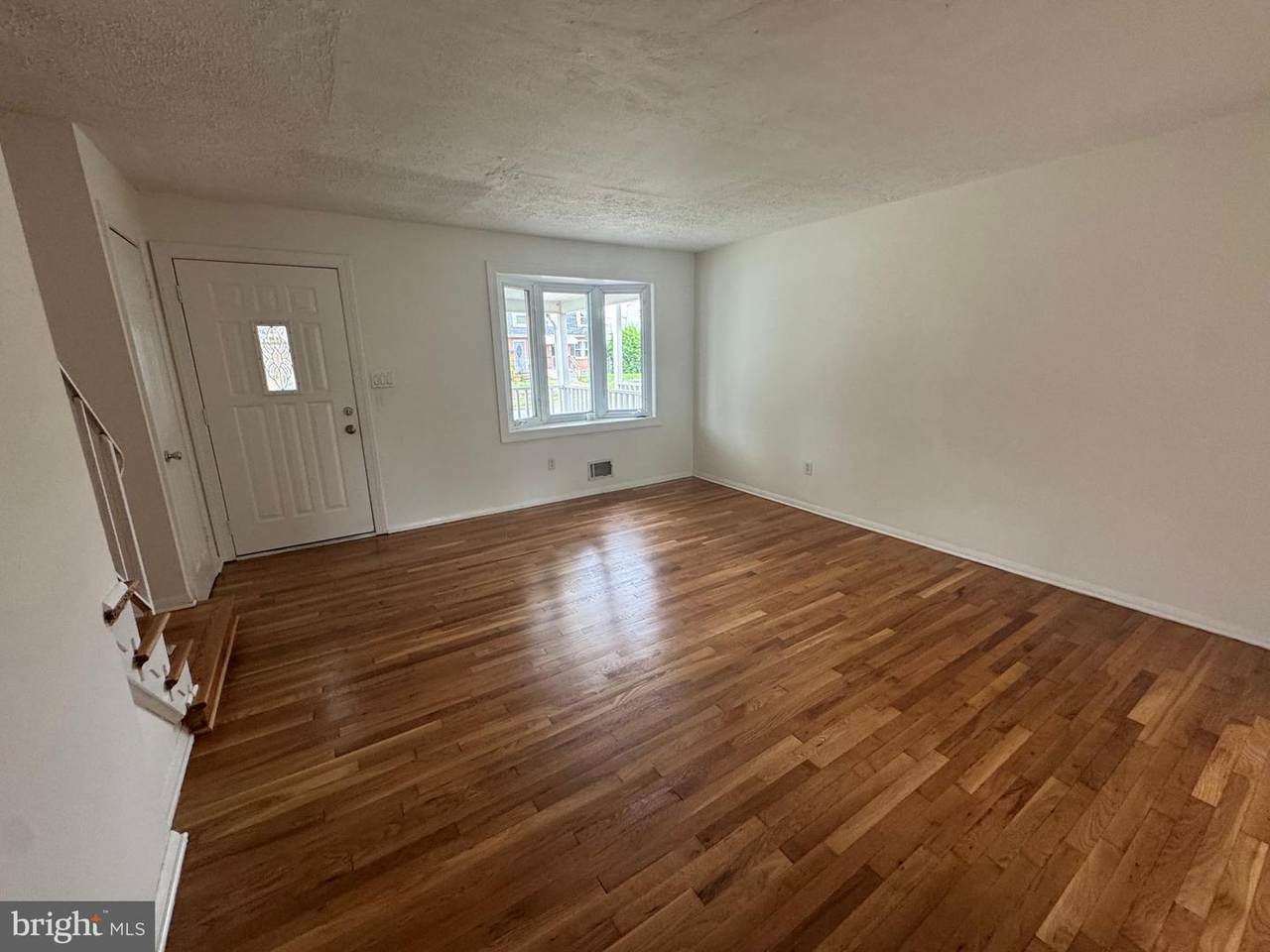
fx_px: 514
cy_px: 476
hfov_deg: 102.1
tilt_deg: -13.8
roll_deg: +1.1
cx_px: 635
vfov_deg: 85.7
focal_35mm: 14
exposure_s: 1/60
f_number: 2.2
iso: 250
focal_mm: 2.22
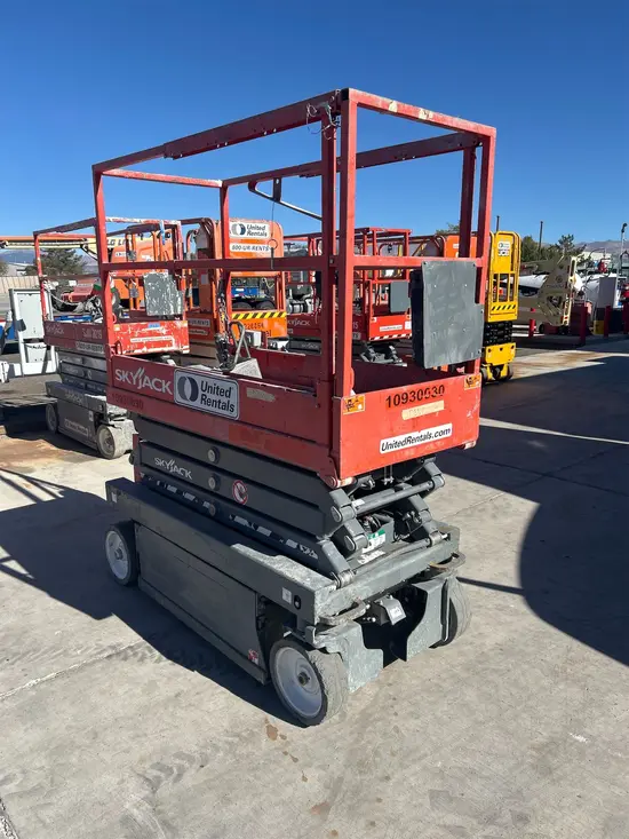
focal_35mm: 26
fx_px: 630
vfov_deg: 67.3
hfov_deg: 53.1
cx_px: 314
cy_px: 420
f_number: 1.5
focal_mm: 5.7
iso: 50
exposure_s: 1/4115
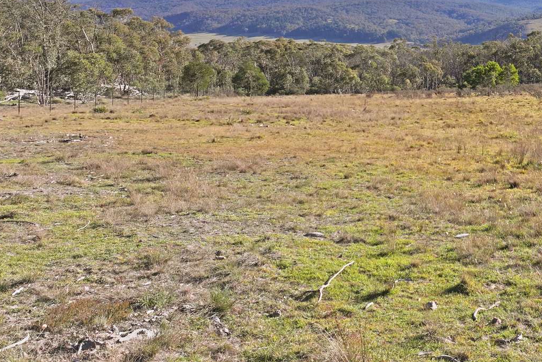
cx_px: 496
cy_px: 36
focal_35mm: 47
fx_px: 708
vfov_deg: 27.6
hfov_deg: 38.7
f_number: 2.8
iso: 150
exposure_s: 1/3200
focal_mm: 12.29
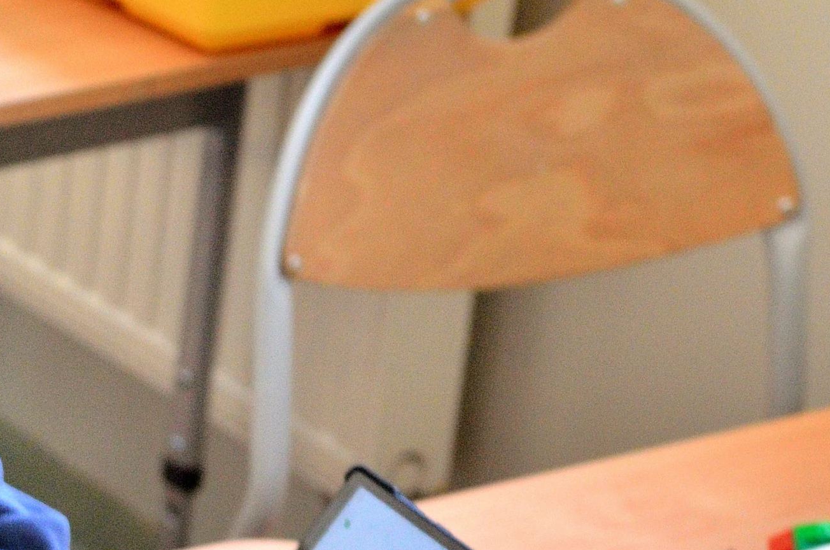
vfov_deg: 8.0
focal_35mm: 170
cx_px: -482
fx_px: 3912
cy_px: 610
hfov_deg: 11.5
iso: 1000
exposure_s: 1/30
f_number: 2.8
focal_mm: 30
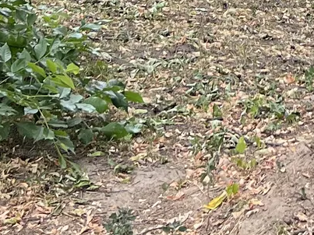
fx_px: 1406
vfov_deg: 8.5
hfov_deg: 12.6
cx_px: 304
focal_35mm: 155
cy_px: -374
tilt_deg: +5.8
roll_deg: -2.4
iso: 50
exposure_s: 1/873
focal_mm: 5.7
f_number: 1.5
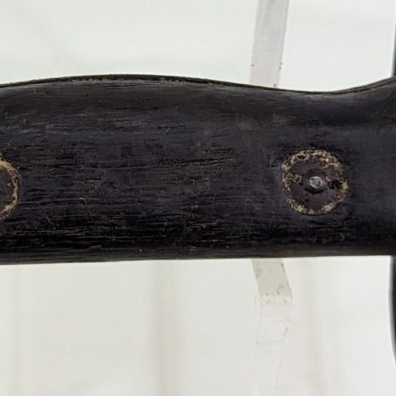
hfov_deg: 16.8
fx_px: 1333
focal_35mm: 103
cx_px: 108
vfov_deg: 16.8
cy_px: 98
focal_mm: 6.81
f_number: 1.85
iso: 205
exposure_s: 1/344
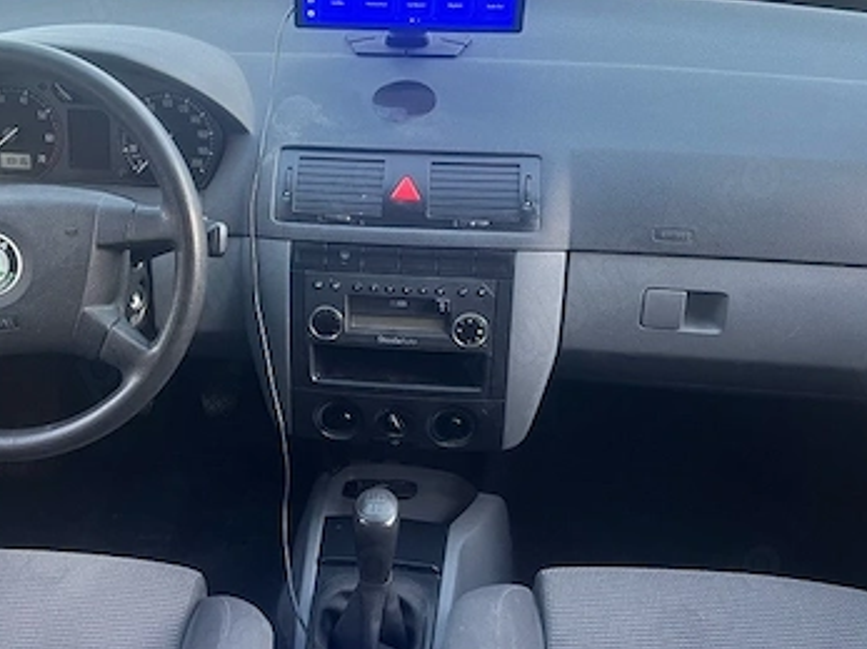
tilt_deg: -30.9
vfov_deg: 32.1
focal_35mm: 45
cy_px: 285
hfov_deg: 41.8
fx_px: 1127
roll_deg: -1.3
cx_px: 332
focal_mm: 5.7
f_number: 1.5
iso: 125
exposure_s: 1/66
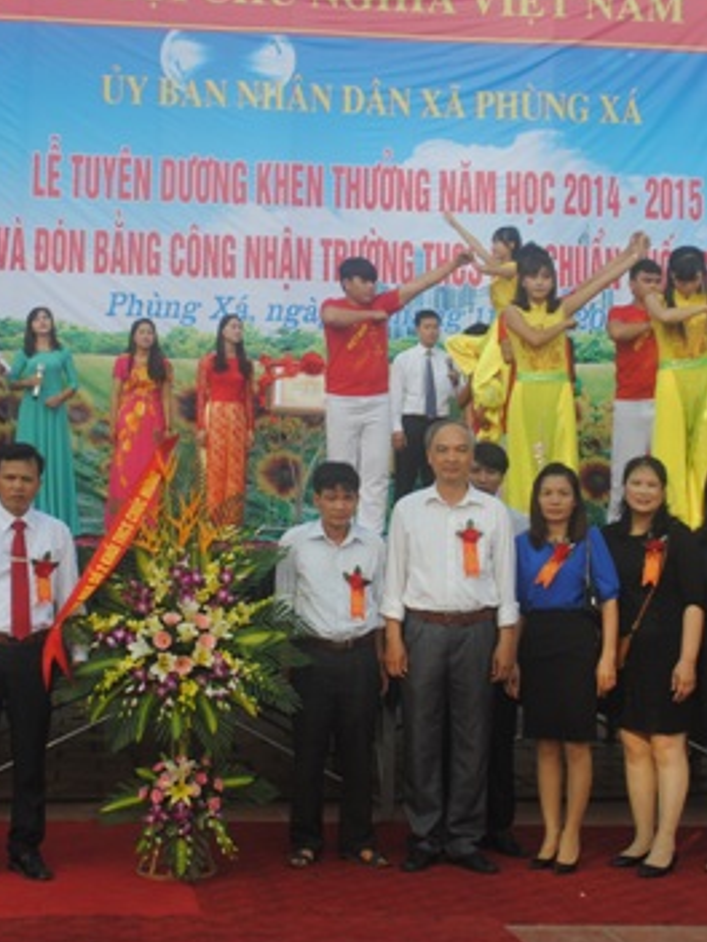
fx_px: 1716
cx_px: 260
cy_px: 423
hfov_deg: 23.2
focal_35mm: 63
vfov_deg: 30.7
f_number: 6.3
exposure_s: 1/160
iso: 100
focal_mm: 24
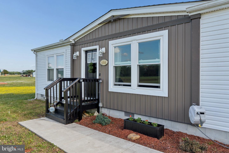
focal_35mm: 24
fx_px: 153
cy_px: 76
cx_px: 114
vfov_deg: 53.1
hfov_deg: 73.7
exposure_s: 1/160
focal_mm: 16
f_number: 8
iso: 100
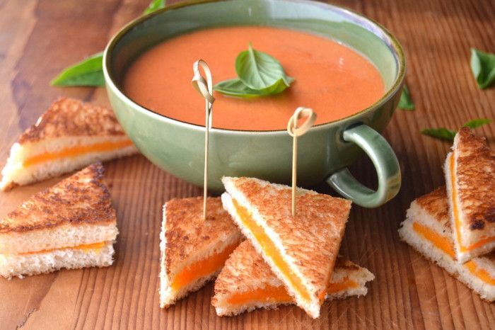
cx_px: 248
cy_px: 165
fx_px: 1134
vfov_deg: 16.5
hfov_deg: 24.6
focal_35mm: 82
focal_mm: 55
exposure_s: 1/500
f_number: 5.6
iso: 720
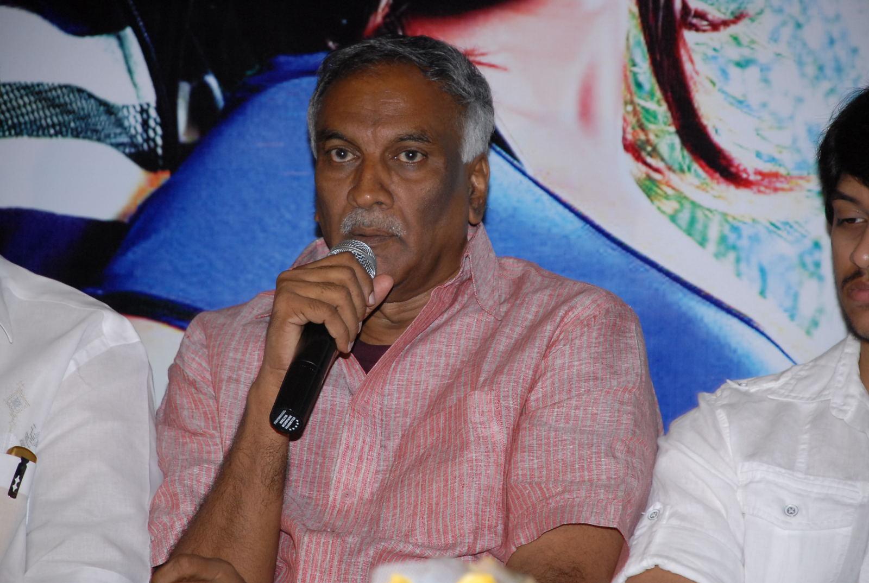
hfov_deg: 10.1
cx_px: 434
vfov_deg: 6.8
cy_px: 292
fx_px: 4898
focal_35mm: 202
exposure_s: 1/125
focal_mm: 135
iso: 500
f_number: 5.6
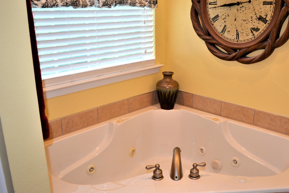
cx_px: 183
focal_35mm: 35
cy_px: 92
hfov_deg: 53.7
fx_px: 281
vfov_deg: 37.8
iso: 400
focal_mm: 18
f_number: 3.5
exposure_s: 1/125
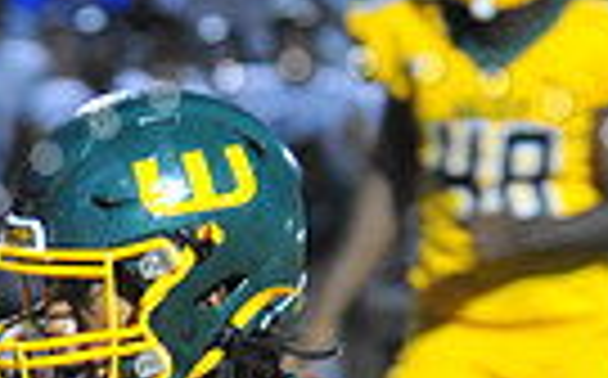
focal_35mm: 834
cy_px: 585
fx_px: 13802
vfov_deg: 1.6
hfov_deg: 2.5
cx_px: 351
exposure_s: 1/200
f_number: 5.6
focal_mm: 190
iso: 6400
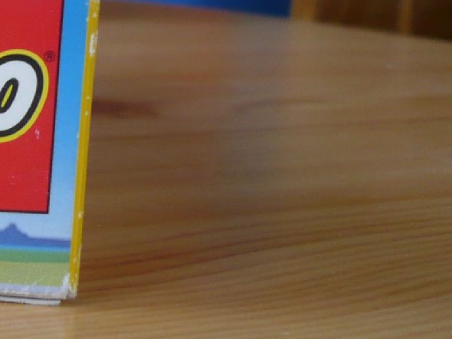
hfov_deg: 15.2
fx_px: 1527
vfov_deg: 12.5
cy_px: -13
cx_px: -280
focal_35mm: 117
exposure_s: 1/25
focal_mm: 5.8
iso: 100
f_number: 2.8
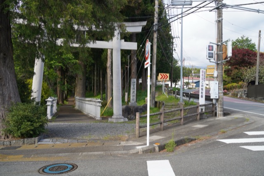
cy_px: 88
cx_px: 132
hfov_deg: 58.7
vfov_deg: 41.1
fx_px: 235
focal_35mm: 32
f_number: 7.1
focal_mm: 32
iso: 400
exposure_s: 1/320
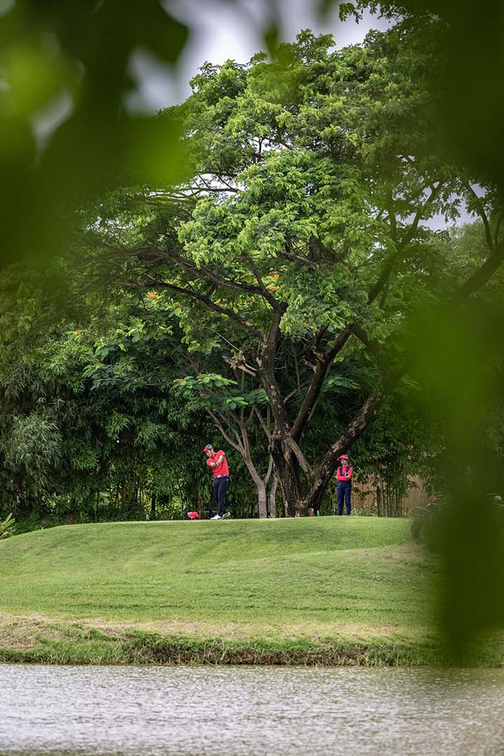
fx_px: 5563
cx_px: 208
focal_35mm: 265
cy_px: 325
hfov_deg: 5.2
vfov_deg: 7.8
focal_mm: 200
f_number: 2.8
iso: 900
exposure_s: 1/1600
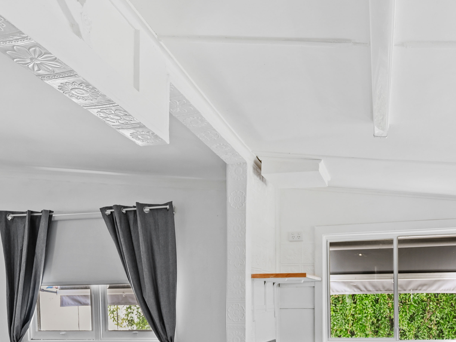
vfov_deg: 40.0
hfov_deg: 54.8
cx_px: 280
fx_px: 435
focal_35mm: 33
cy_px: 303
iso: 100
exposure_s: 1/13
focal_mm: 14
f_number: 4
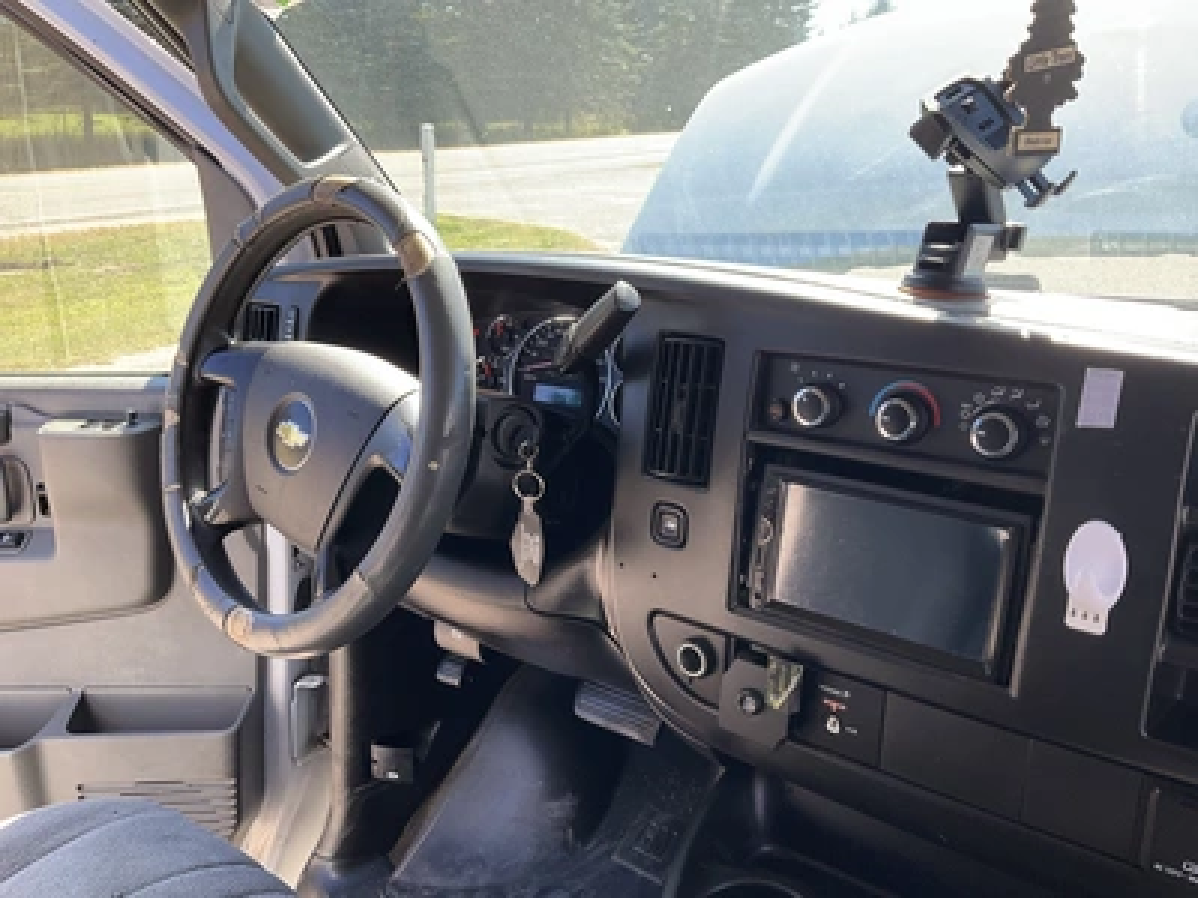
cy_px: 449
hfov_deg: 61.7
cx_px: 599
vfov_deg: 48.2
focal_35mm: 29
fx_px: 1004
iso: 20
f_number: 1.8
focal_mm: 3
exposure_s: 1/186
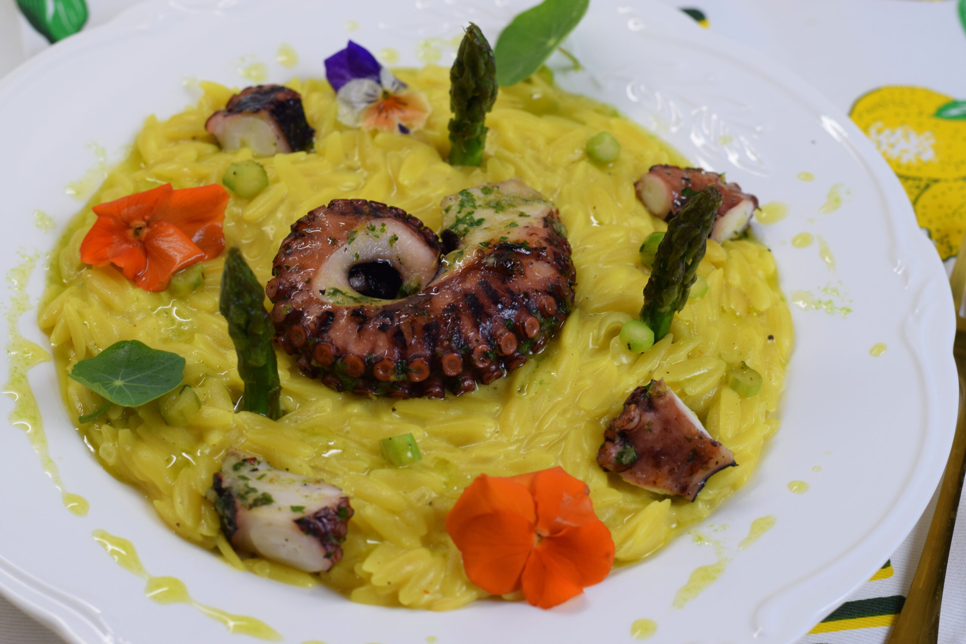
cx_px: 483
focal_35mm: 75
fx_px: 2012
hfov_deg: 27.0
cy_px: 322
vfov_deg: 18.2
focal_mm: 50
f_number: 5.6
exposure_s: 1/125
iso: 400
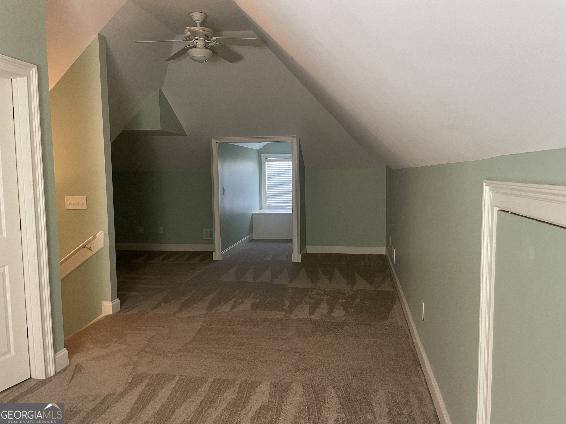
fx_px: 425
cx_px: 283
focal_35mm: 26
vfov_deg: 53.1
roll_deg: +0.7
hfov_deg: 67.3
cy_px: 212
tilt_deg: -4.6
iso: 500
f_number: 1.6
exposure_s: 1/60
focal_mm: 4.2
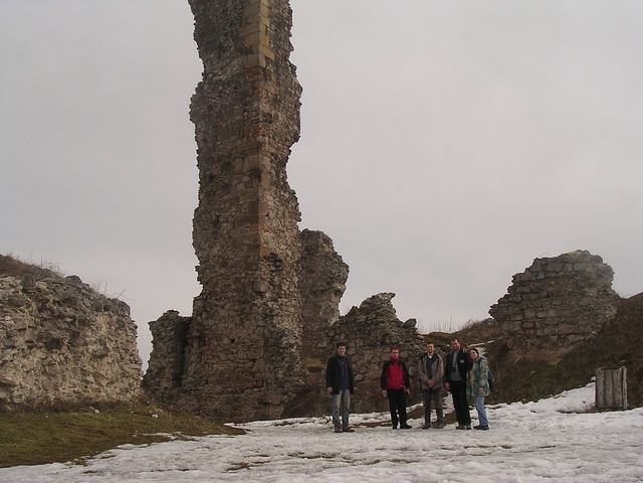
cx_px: 322
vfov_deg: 37.7
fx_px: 706
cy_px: 242
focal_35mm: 38
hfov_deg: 49.0
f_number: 5.6
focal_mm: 5.8
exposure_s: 1/451
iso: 100
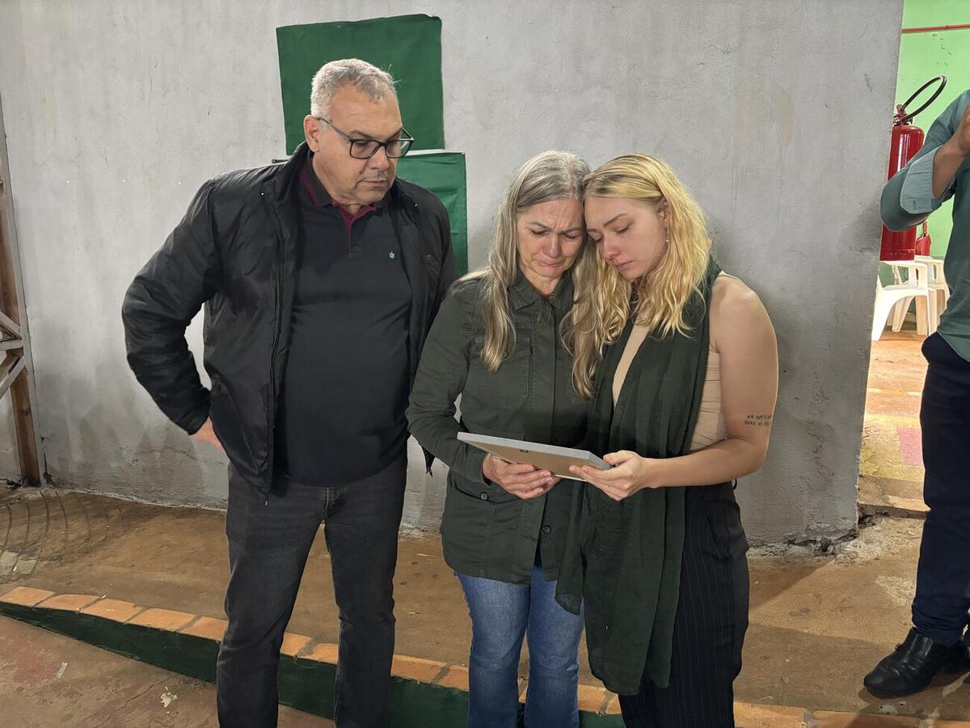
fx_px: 729
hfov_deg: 67.3
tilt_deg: -10.8
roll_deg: +0.6
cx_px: 485
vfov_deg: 53.1
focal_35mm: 26
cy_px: 364
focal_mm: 5.96
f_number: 1.6
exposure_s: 1/40
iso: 400
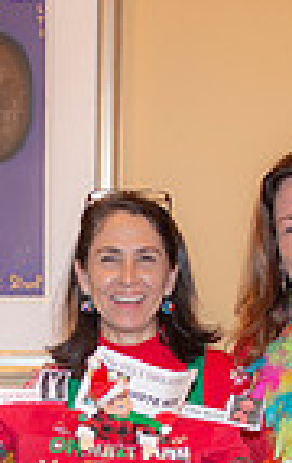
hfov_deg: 13.2
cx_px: 84
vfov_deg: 20.0
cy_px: 515
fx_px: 1254
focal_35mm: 99
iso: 1600
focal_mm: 24
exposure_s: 1/125
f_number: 2.8
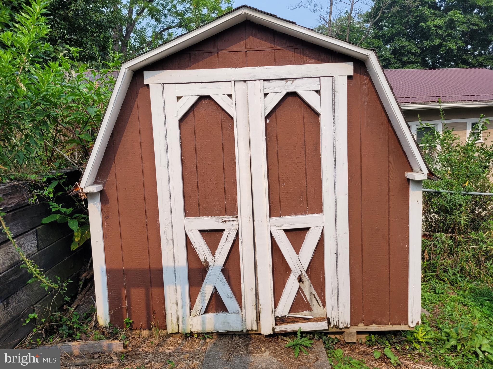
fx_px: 370
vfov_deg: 53.1
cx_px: 246
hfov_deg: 67.3
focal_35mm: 26
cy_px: 184
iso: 40
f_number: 1.8
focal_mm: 5.4
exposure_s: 1/1465
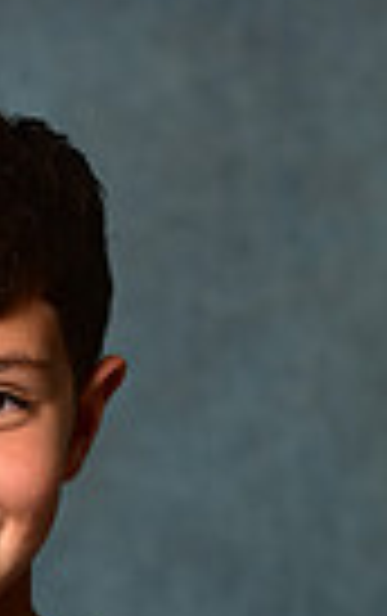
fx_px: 10514
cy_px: 980
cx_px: -142
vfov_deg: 3.3
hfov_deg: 2.1
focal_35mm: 625
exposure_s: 1/200
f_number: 4.5
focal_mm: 145
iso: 250
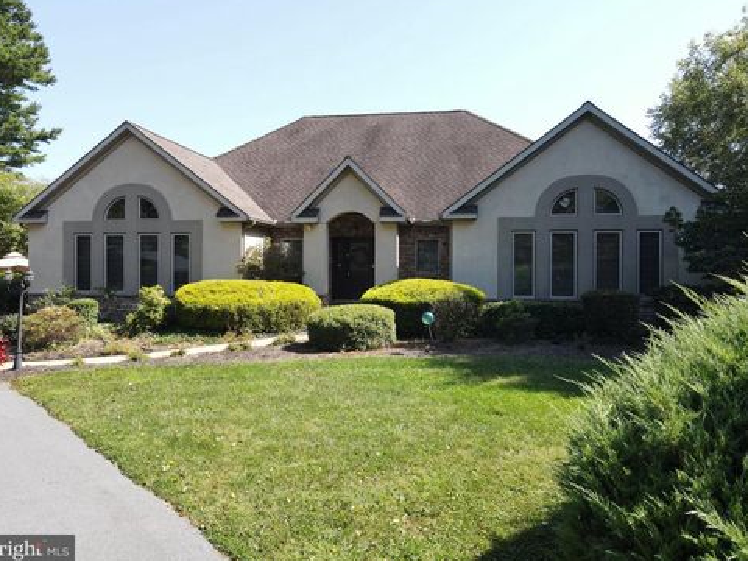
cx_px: 369
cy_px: 273
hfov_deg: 69.4
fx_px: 540
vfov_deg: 54.9
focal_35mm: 25
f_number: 2.8
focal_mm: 4.5
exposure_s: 1/200
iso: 100
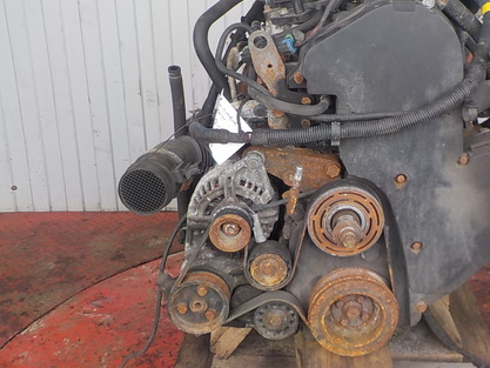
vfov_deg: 31.4
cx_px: 340
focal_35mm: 46
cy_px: 141
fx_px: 651
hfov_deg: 40.5
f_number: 3.3
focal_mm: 4.1
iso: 125
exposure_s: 1/50
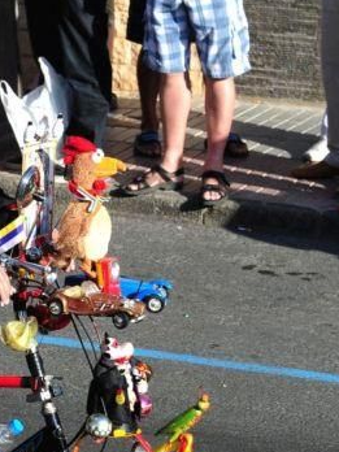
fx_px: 3029
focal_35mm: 232
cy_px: 242
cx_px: -181
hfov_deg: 6.3
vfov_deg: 8.5
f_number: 6.7
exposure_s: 1/180
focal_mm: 70
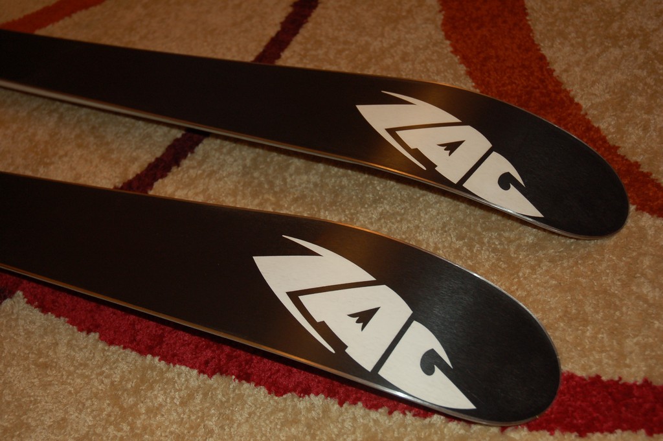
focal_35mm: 46
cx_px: 332
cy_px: 220
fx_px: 856
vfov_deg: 28.9
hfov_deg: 42.4
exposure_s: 1/60
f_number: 4
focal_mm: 31
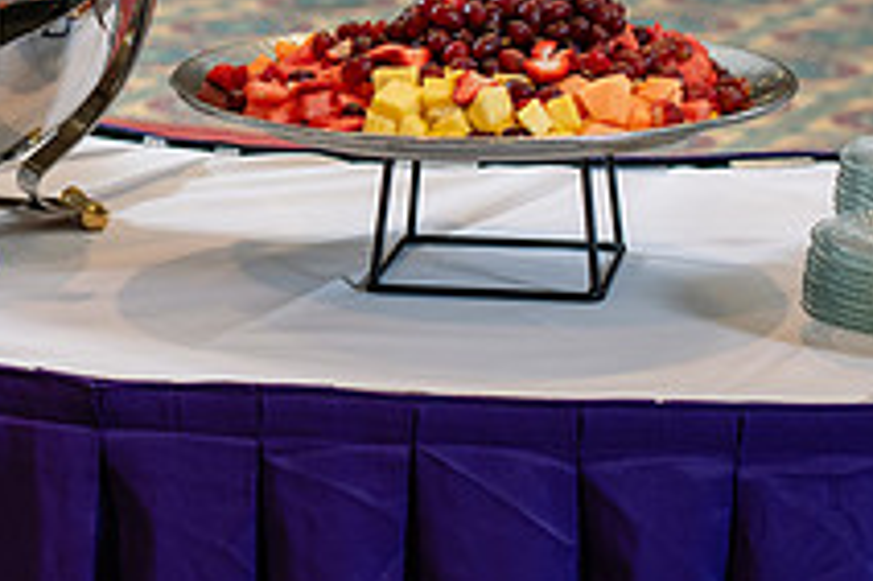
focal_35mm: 137
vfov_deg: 9.9
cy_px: 19
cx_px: -66
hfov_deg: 14.7
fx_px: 3320
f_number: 3.5
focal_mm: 50
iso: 500
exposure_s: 1/200
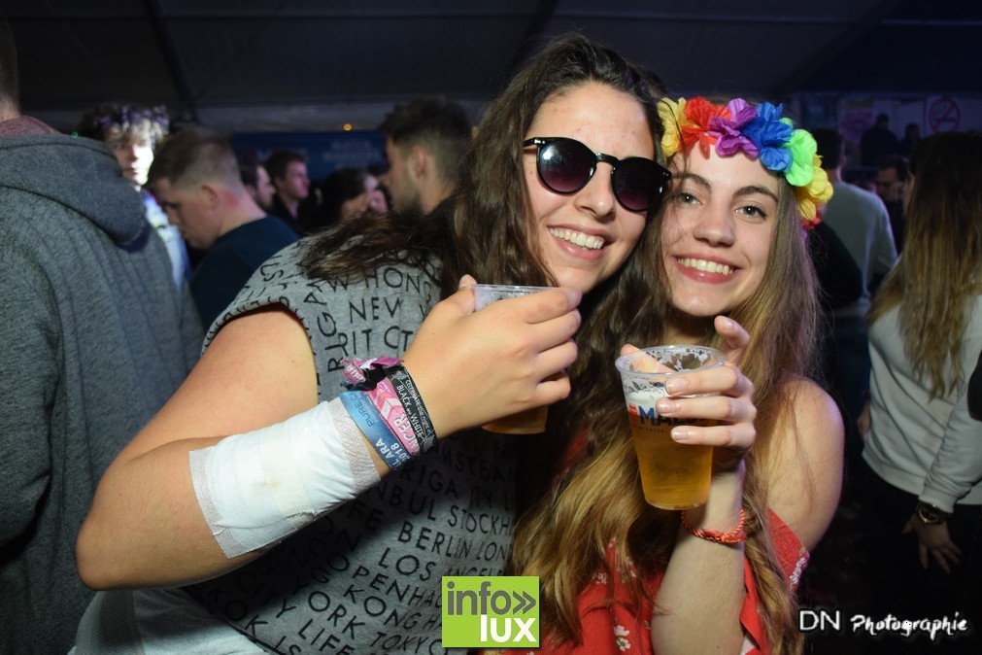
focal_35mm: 33
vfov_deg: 40.0
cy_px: 328
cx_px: 491
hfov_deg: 57.2
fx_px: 900
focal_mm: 22
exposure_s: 1/40
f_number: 3.8
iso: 1600
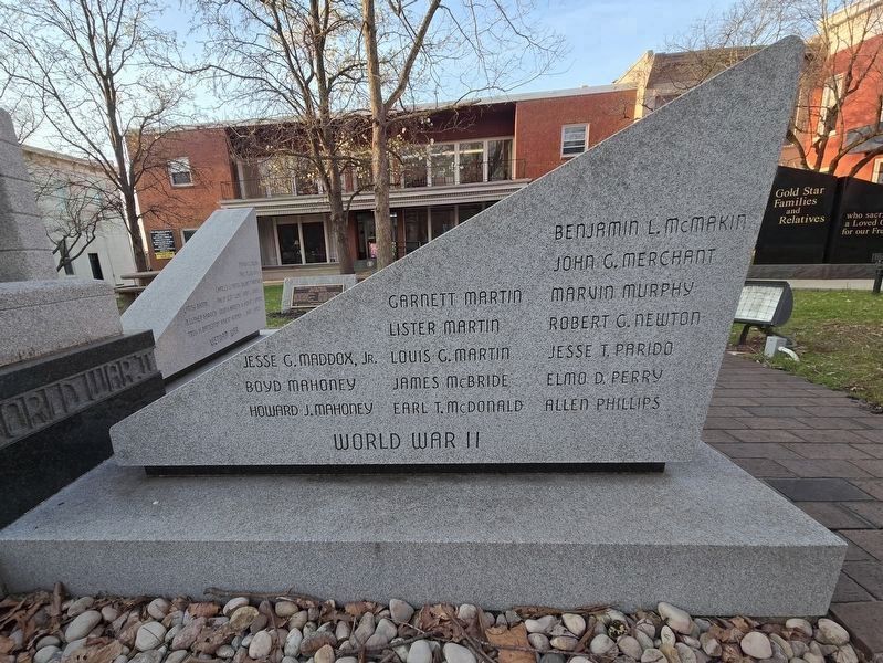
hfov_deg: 106.2
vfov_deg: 90.0
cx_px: 442
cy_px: 332
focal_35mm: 13
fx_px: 332
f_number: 2.2
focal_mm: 2.2
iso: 50
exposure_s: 1/303
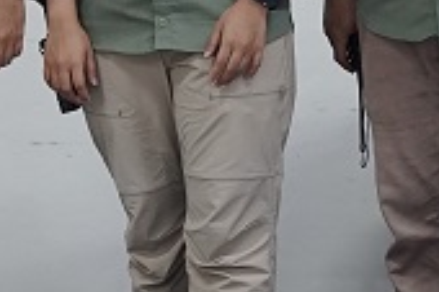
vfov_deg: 4.6
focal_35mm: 294
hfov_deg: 6.9
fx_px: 3582
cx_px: -287
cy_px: -222
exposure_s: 1/100
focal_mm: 50
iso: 2500
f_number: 2.2
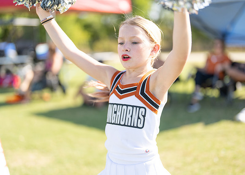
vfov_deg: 26.8
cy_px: 88
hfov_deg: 36.9
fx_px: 367
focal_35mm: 53
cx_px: 122
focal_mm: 50
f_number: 1.2
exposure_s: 1/4000
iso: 100
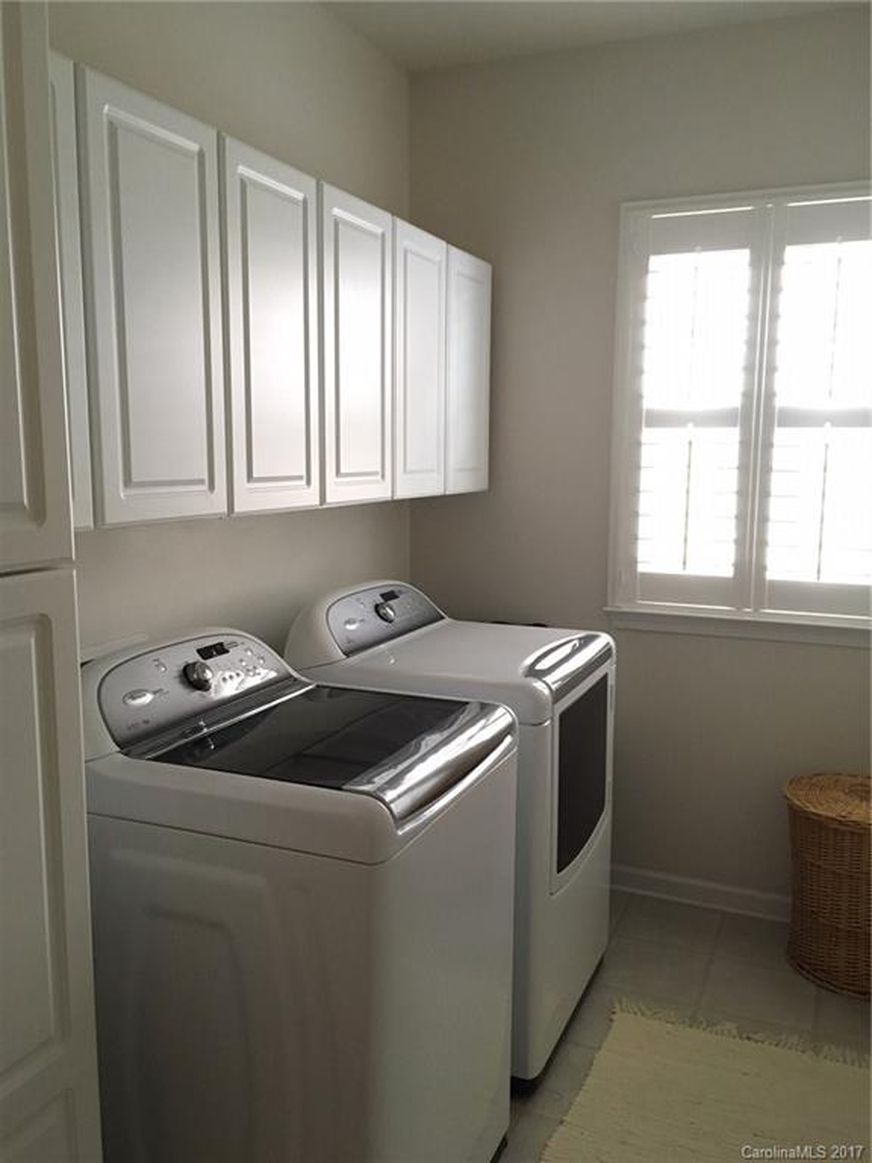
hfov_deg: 48.2
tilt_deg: -8.7
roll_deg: -0.1
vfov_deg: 61.7
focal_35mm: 29
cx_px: 436
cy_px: 582
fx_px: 974
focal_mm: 4.15
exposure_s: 1/24
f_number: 2.2
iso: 200
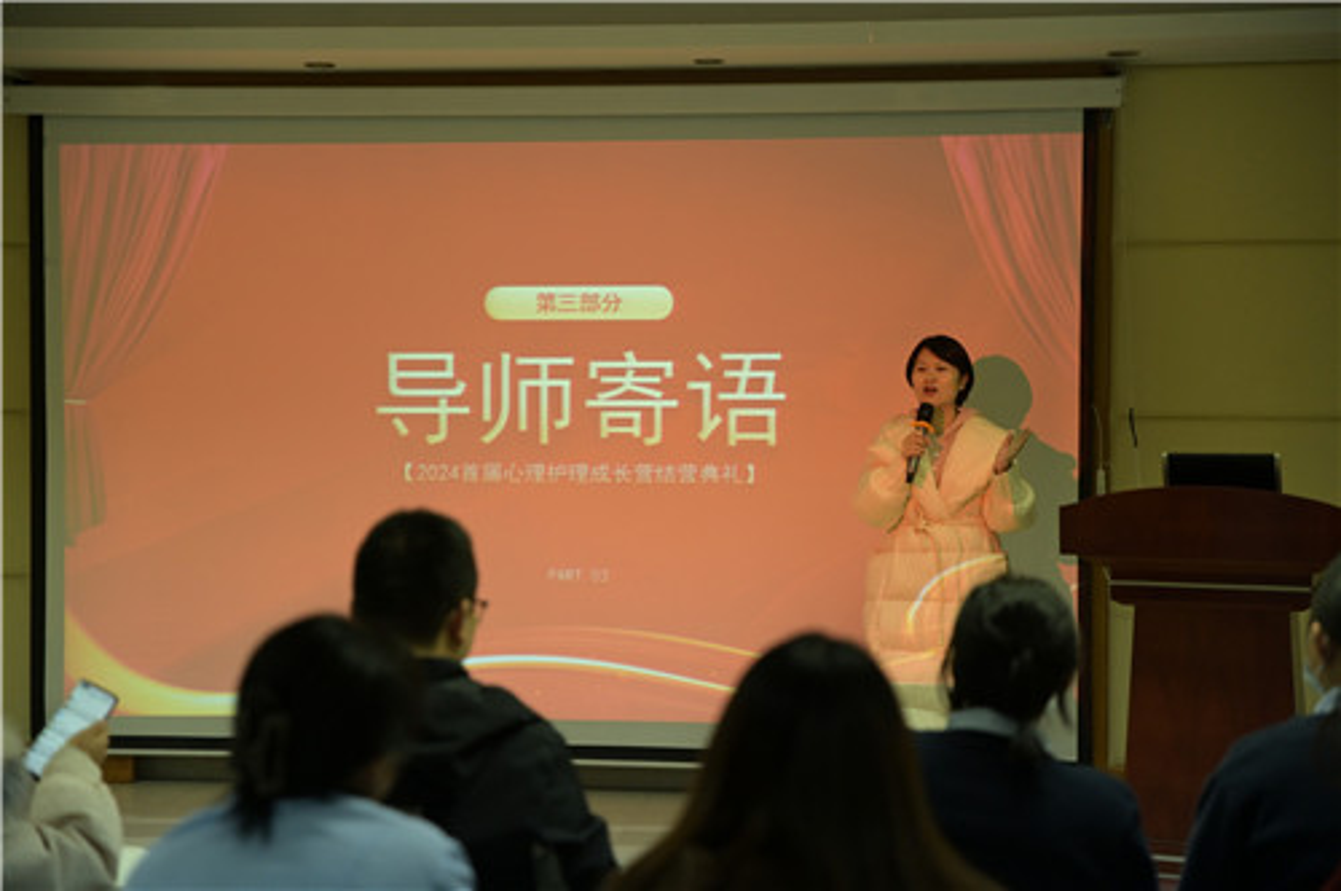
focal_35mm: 70
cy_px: 446
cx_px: 670
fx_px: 2604
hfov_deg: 28.9
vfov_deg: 19.4
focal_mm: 70
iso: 2000
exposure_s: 1/320
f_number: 2.8
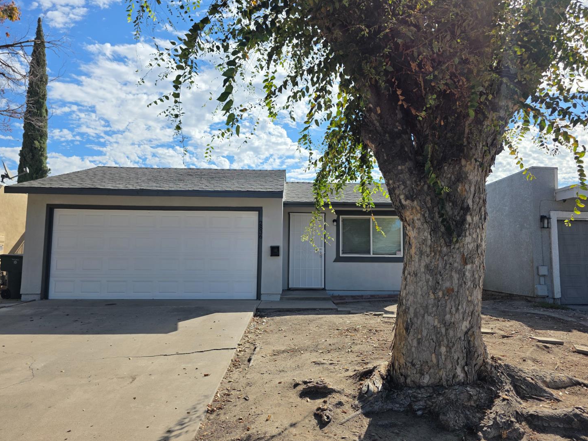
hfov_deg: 71.6
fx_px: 408
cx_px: 305
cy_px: 226
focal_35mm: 24
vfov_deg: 56.8
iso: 80
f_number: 1.7
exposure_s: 1/7626
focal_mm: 6.3
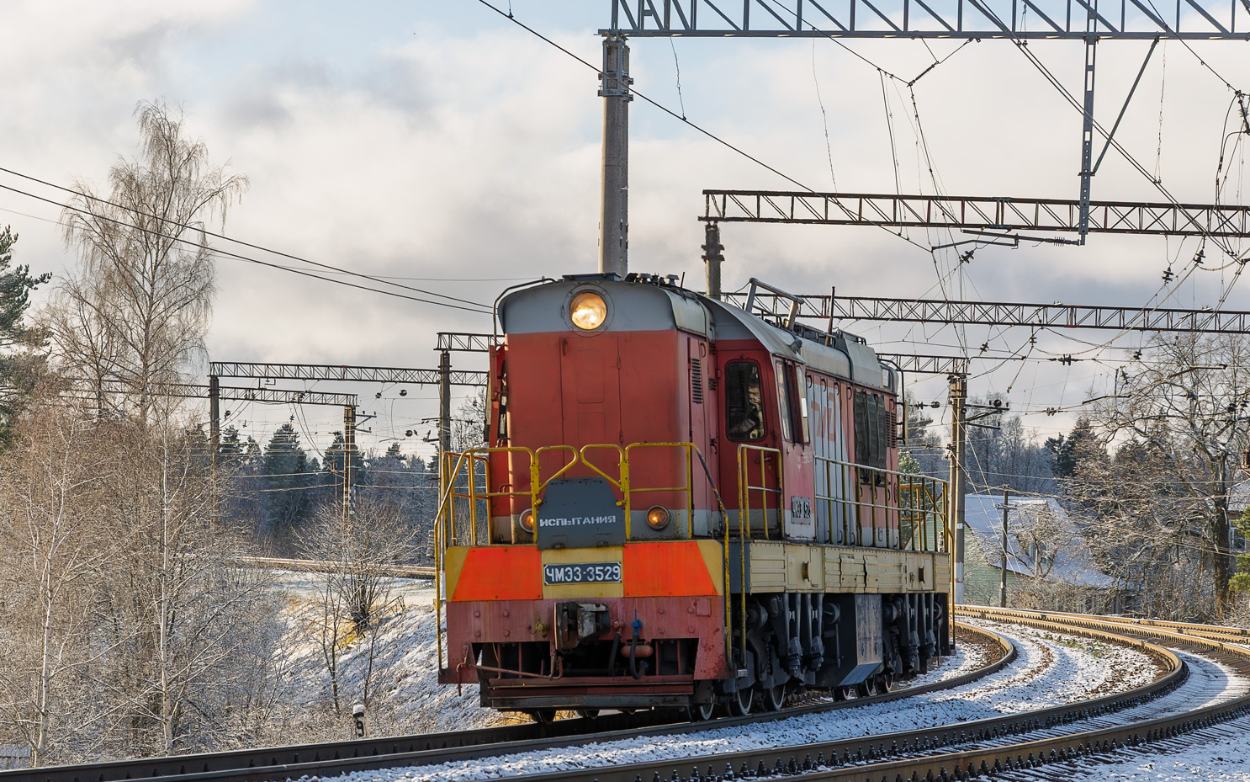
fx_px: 3935
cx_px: 620
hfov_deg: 18.0
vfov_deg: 11.3
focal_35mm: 116
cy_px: 408
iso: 400
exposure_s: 1/800
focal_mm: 75
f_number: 7.1
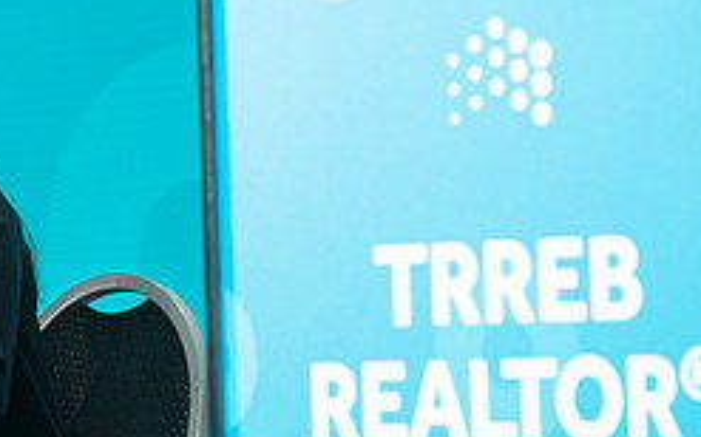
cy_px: 220
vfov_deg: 4.3
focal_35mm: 305
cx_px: 142
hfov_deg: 6.9
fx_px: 5823
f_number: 6.3
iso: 1600
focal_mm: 85
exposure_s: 1/250
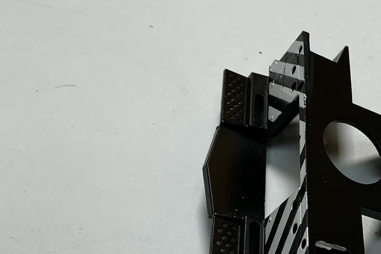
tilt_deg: -57.3
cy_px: 184
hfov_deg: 34.1
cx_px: 298
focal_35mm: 57
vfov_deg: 23.6
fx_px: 603
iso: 20
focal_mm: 3
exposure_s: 1/220
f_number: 1.8
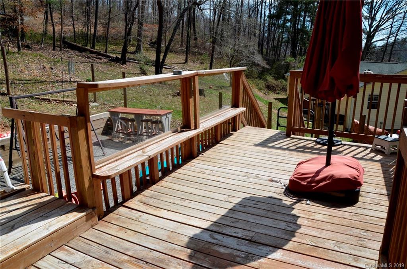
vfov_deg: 47.7
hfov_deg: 67.5
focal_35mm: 27
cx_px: 204
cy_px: 134
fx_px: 304
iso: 100
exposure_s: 1/250
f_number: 8
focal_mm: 18
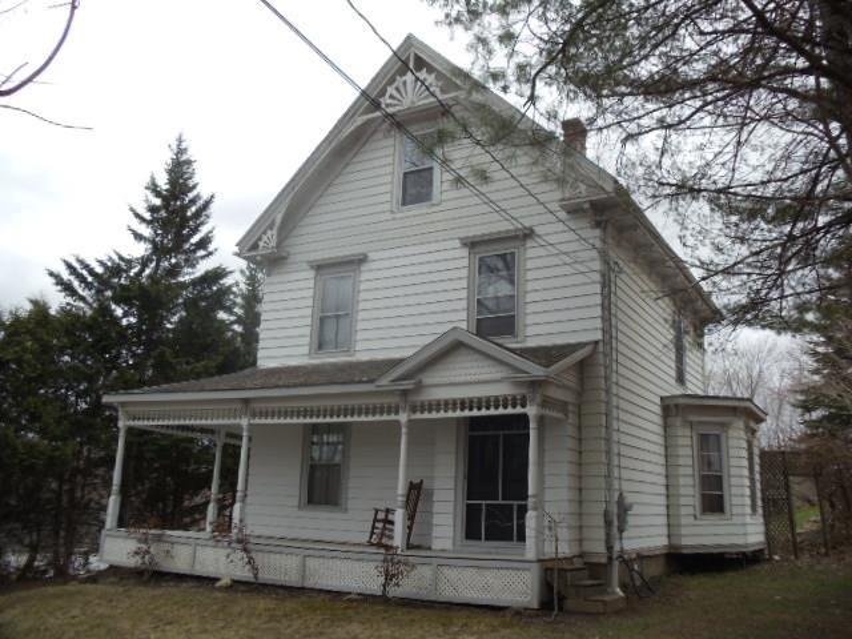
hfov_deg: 42.9
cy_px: 320
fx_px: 1083
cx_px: 426
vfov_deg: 32.9
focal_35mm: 44
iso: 80
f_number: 7.1
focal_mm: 6
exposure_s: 1/125
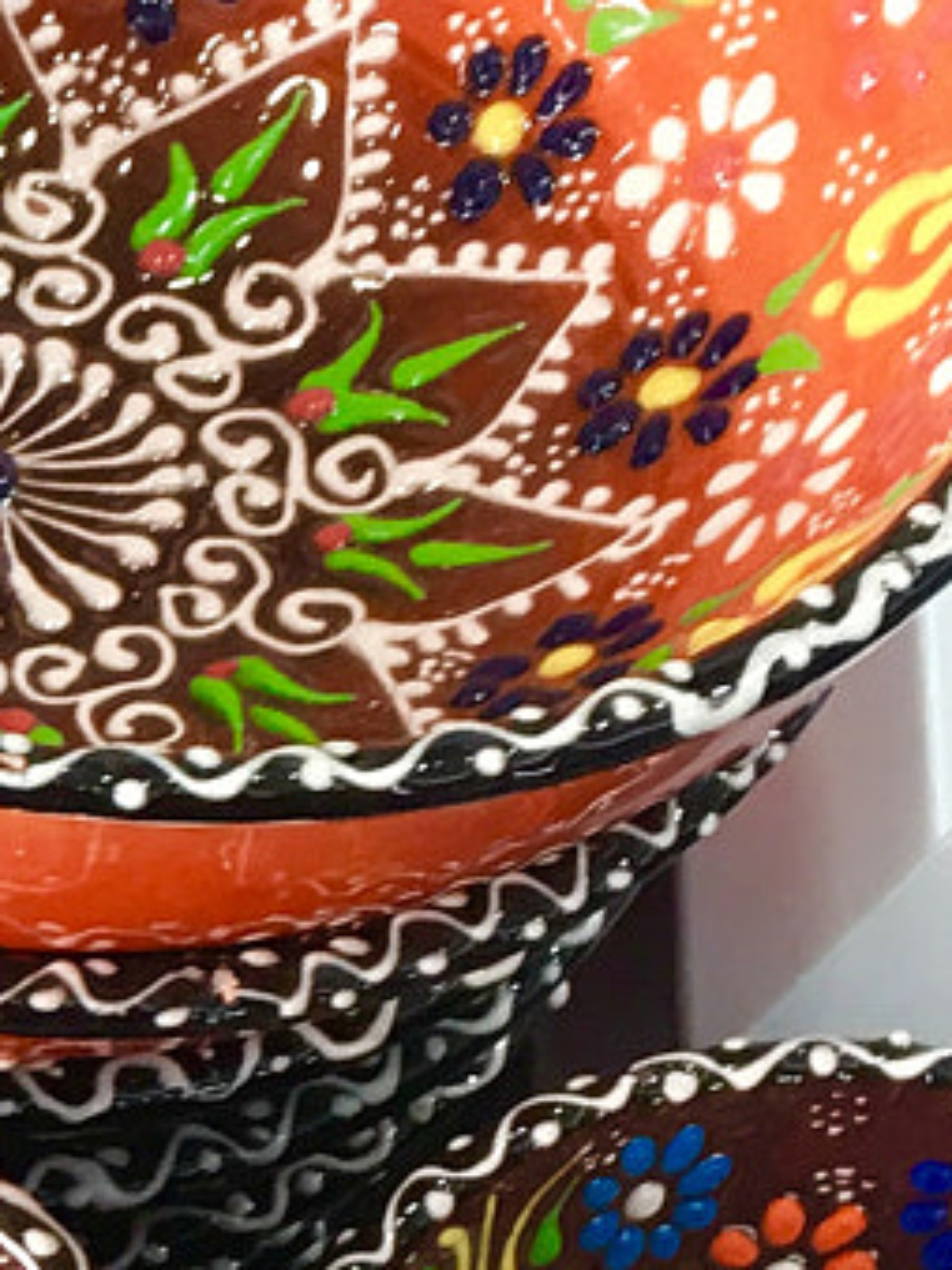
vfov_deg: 14.2
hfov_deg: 10.0
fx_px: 5027
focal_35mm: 137
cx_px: -978
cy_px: 1180
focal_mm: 4.15
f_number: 2.2
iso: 40
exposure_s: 1/17
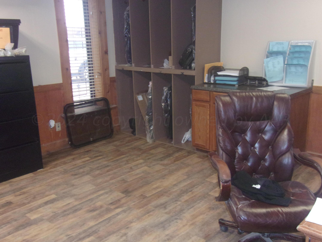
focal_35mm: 34
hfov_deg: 54.0
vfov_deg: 41.8
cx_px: 161
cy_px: 121
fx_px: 316
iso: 400
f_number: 3.3
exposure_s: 1/34
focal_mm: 6.1
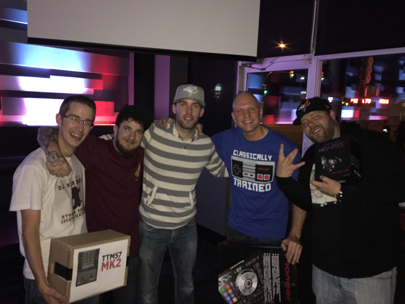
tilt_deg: -6.1
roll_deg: -2.5
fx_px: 339
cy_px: 152
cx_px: 202
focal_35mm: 29
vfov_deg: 48.2
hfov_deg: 61.7
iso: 320
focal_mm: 4.15
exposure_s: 1/16
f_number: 2.2
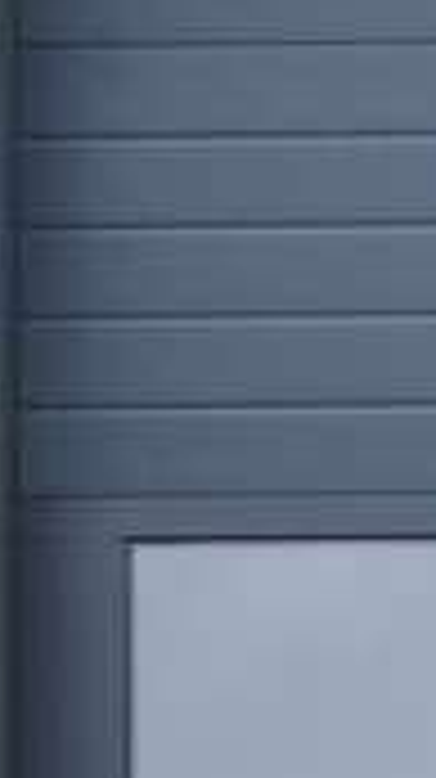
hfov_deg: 3.0
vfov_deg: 5.7
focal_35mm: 372
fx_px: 7664
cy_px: 1520
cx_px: 2225
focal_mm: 40
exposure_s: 1/125
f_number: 5.6
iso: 400
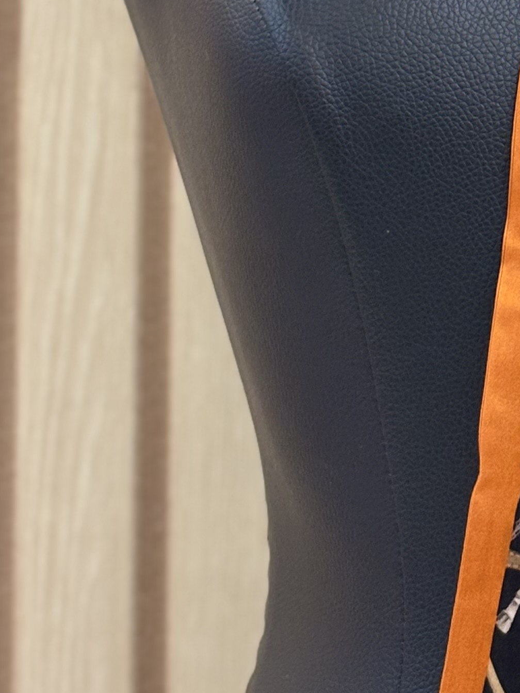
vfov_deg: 12.4
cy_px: -69
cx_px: 681
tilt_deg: +1.2
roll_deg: -0.1
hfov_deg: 9.3
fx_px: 3125
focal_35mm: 156
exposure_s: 1/60
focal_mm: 5.96
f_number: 1.6
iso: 80
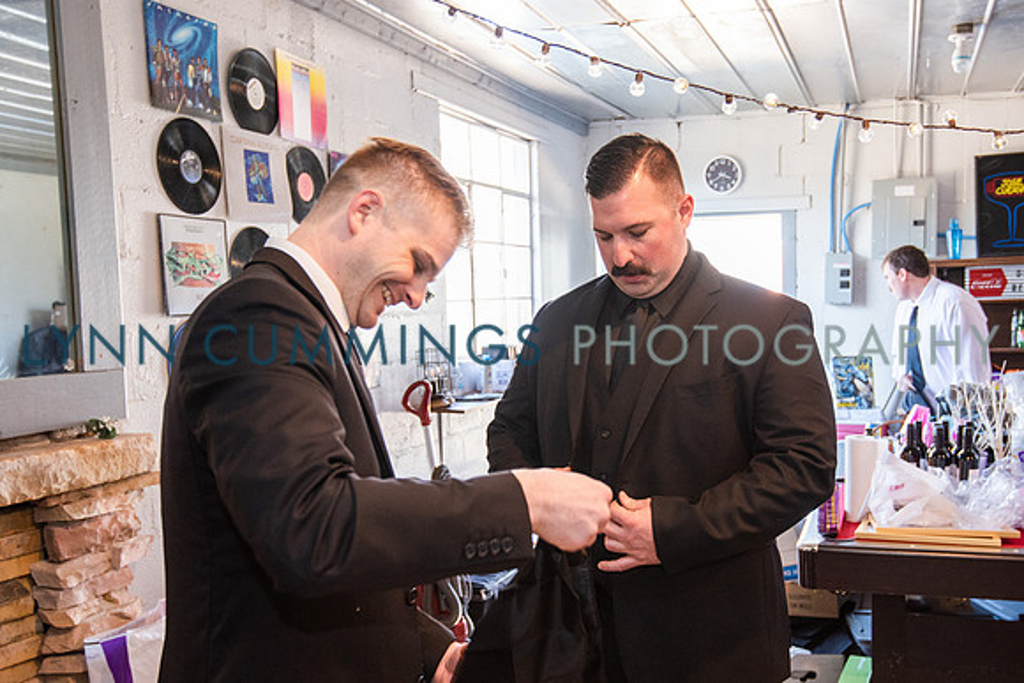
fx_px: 1019
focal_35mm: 36
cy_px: 386
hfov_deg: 53.1
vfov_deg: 37.0
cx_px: 588
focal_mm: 26
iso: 640
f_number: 4
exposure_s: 1/60
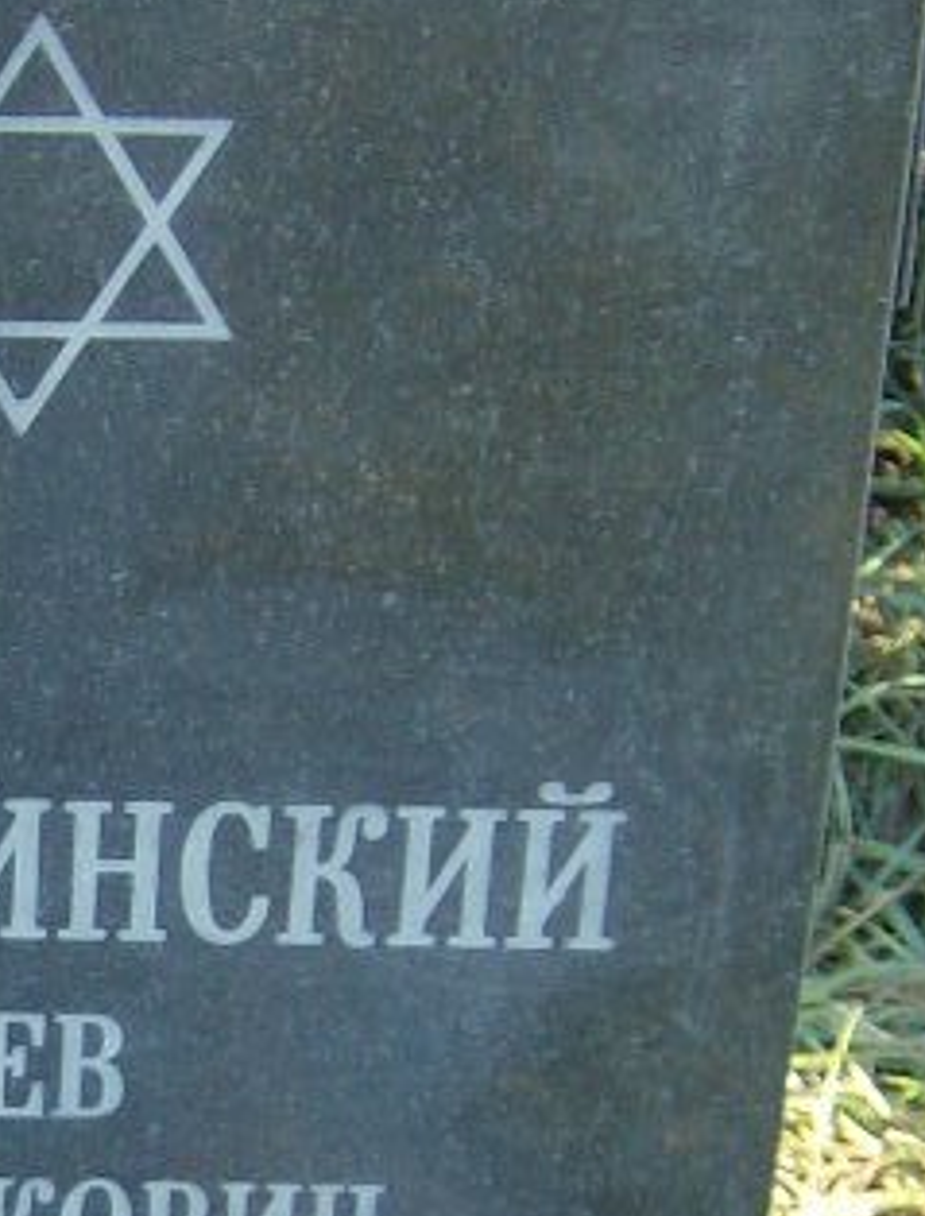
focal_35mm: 148
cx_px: -81
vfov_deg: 13.2
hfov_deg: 10.0
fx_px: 5224
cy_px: 881
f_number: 3.1
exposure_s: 1/122
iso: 100
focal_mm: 7.7
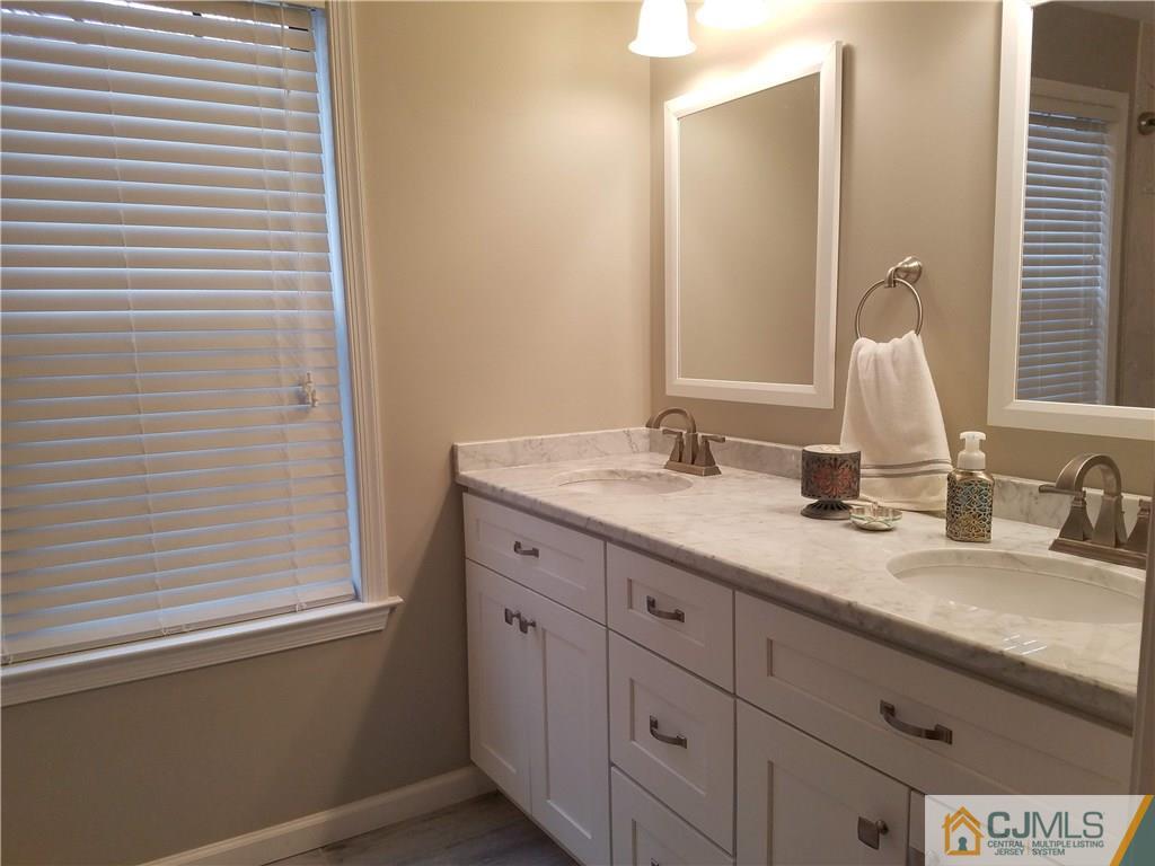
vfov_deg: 53.1
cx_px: 578
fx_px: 868
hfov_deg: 67.3
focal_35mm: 26
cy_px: 433
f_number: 1.7
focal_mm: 4.2
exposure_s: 1/120
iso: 80
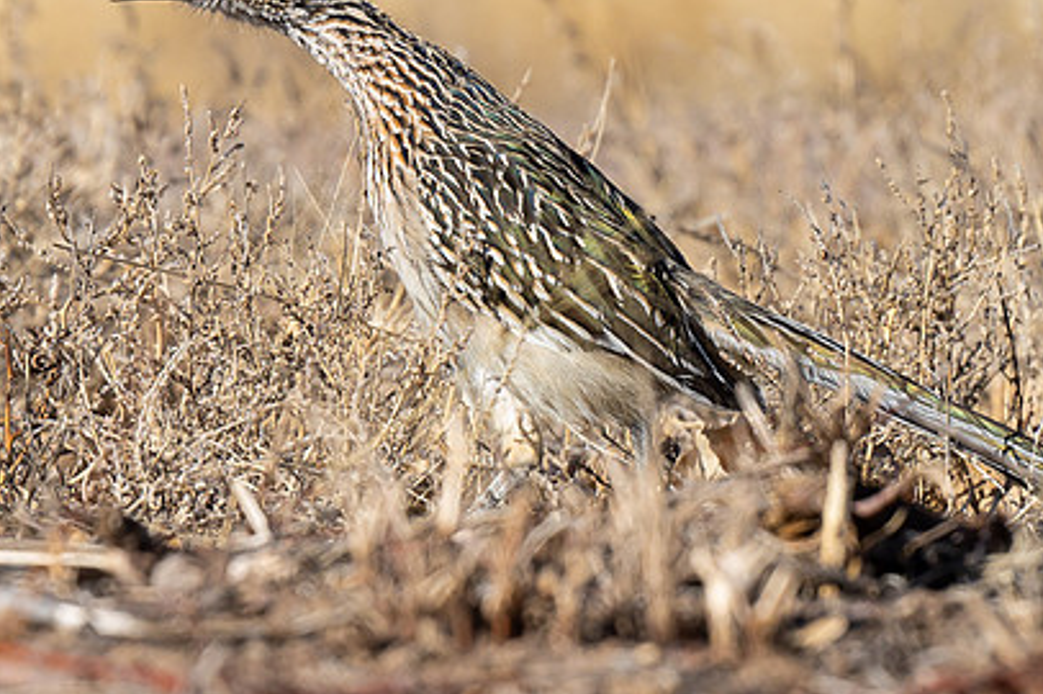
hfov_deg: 1.3
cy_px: 349
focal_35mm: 1550
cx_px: 406
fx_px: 44869
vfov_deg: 0.9
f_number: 8
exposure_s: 1/1600
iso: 400
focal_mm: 600
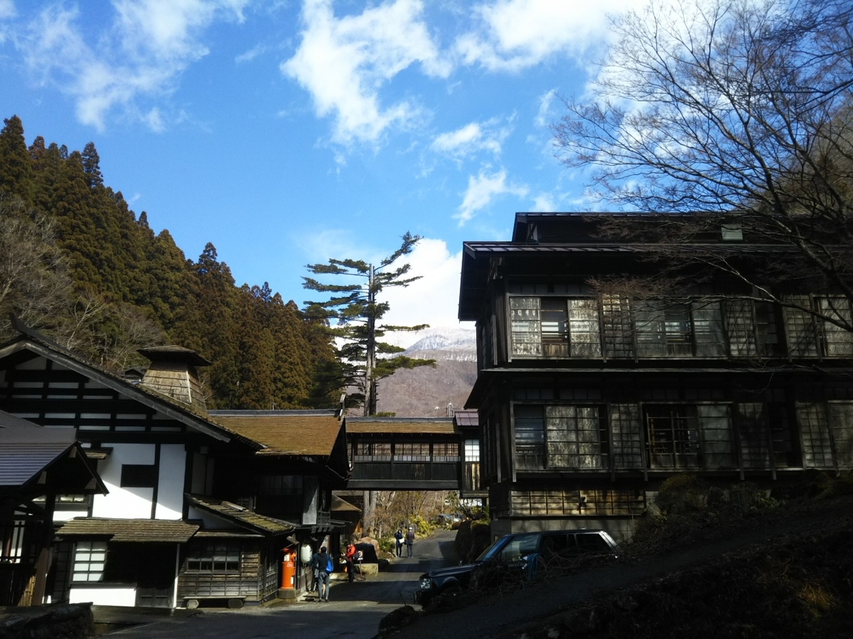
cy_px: 320
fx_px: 739
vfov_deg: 46.8
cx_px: 426
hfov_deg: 60.0
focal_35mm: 30
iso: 25
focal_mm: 4
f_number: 2.2
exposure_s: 1/829
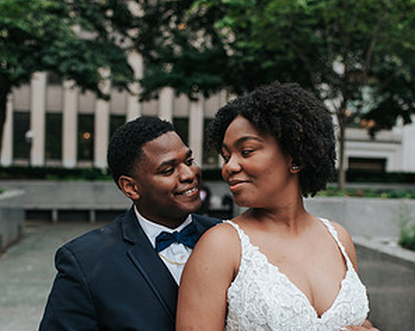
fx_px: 613
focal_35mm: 50
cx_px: 209
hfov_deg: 37.4
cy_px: 236
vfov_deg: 29.8
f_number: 2.8
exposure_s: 1/1250
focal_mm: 35
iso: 1000
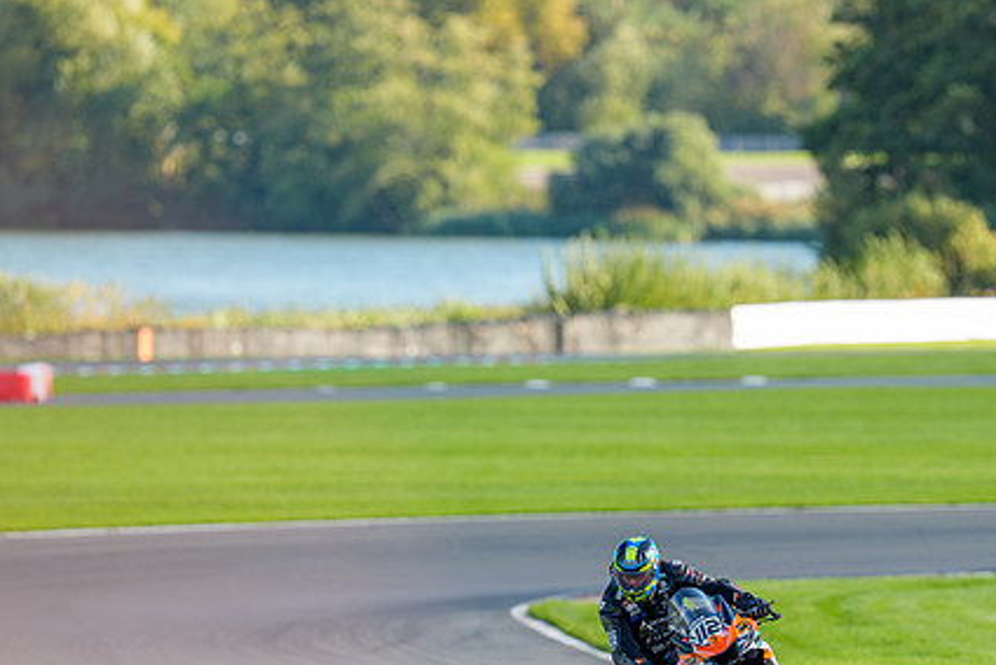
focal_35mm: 546
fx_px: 15116
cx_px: 675
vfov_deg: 2.5
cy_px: 413
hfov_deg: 3.8
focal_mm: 400
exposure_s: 1/400
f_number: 4.5
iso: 125
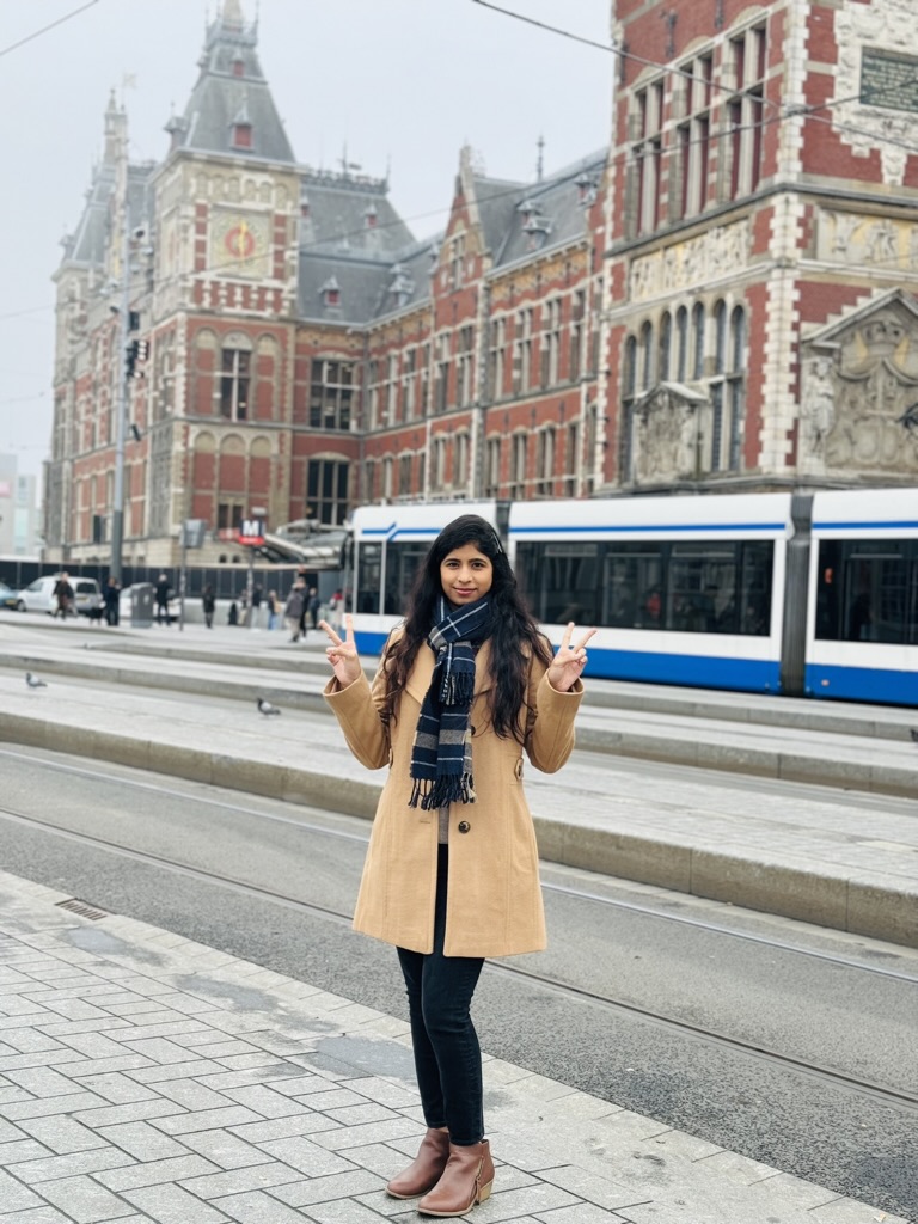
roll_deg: -2.6
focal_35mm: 48
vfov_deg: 39.7
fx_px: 1697
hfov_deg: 30.3
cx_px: 459
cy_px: 612
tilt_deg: -1.3
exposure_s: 1/544
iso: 64
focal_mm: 6.86
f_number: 1.78
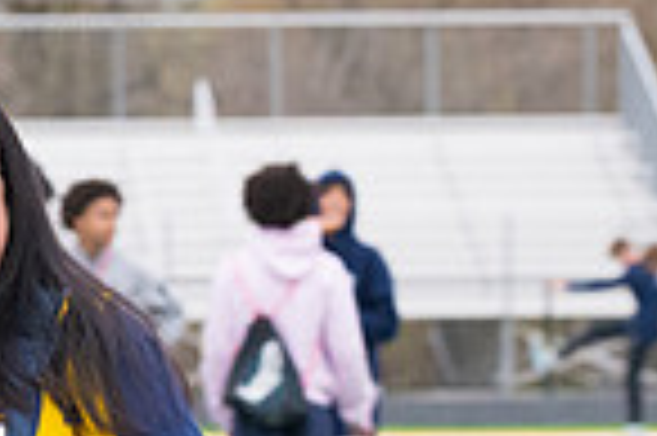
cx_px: -560
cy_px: 358
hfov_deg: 4.4
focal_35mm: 463
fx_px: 8440
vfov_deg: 3.0
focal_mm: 100
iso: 1600
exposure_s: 1/2000
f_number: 5
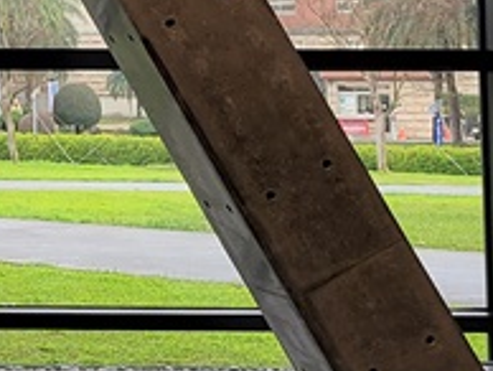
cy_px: -51
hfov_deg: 13.0
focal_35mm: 134
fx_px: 1911
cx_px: -455
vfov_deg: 10.9
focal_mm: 5.4
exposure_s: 1/170
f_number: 1.8
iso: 40
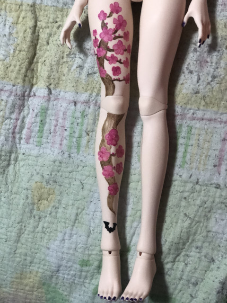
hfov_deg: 25.7
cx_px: 114
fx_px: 498
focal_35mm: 57
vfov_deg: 33.8
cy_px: 152
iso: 640
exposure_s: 1/60
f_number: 2.8
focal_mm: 6.6
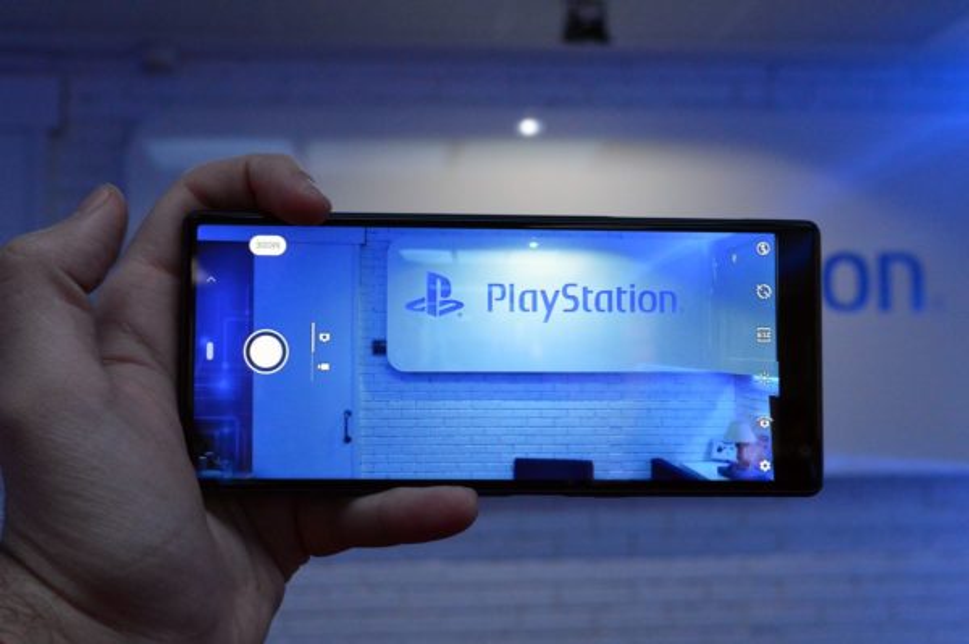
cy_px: 322
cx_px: 484
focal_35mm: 52
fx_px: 1412
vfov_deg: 25.7
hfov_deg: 37.9
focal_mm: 35
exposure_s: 1/160
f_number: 10
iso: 3200
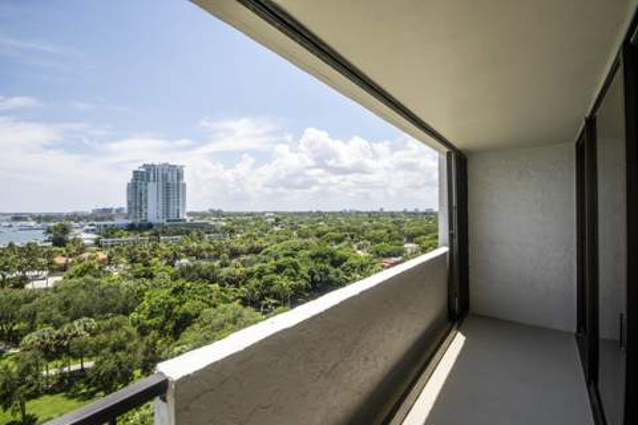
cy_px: 212
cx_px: 319
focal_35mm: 15
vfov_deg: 77.3
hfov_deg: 100.4
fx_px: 266
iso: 100
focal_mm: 10
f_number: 8
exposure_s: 1/500
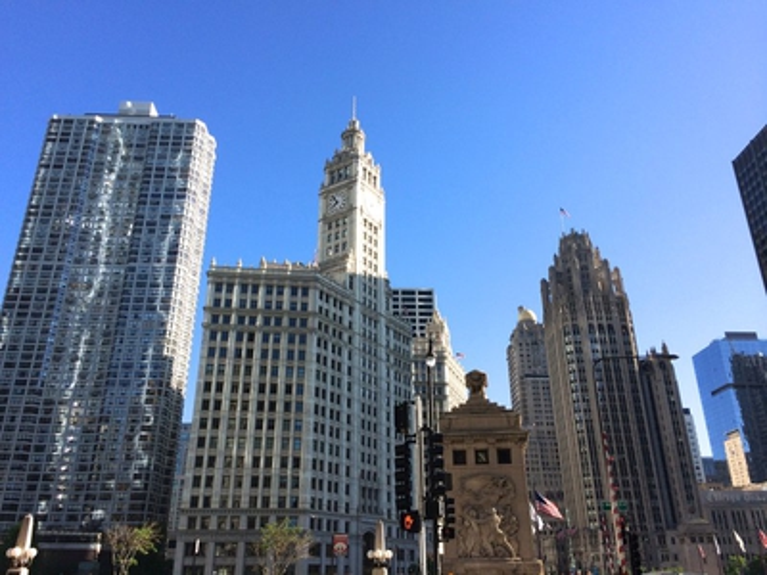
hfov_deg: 60.0
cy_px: 288
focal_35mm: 30
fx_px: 665
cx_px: 384
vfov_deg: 46.8
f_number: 2.2
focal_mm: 4.12
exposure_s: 1/1414
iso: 32
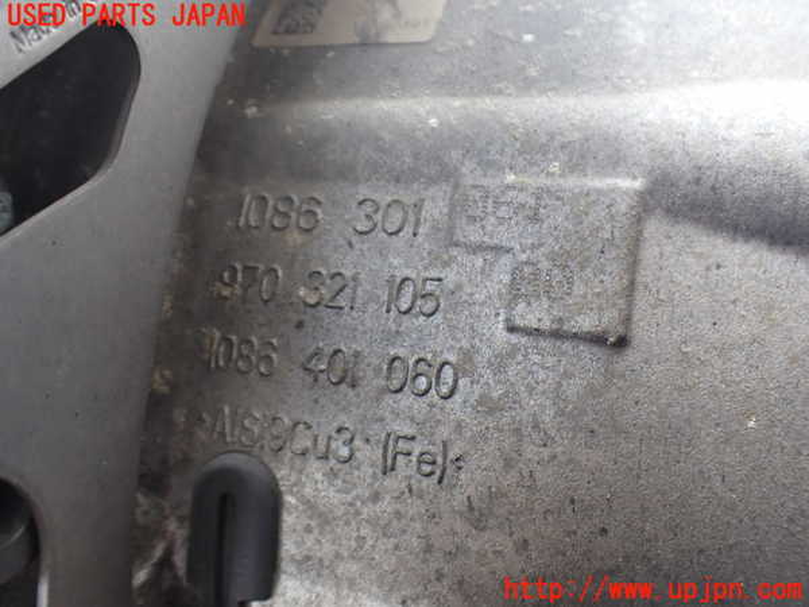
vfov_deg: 46.8
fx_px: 701
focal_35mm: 30
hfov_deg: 60.0
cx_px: 404
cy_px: 304
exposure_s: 1/125
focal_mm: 5.4
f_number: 2.3
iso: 200
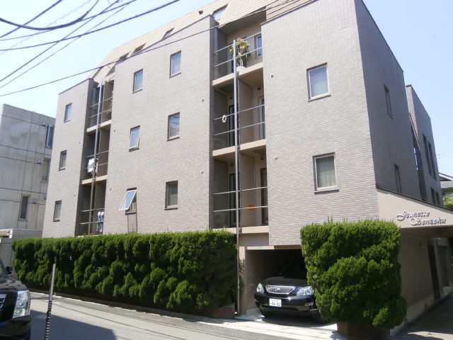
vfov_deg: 53.1
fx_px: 340
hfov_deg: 67.3
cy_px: 170
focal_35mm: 26
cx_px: 226
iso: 80
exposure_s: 1/640
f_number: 2.8
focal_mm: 4.7
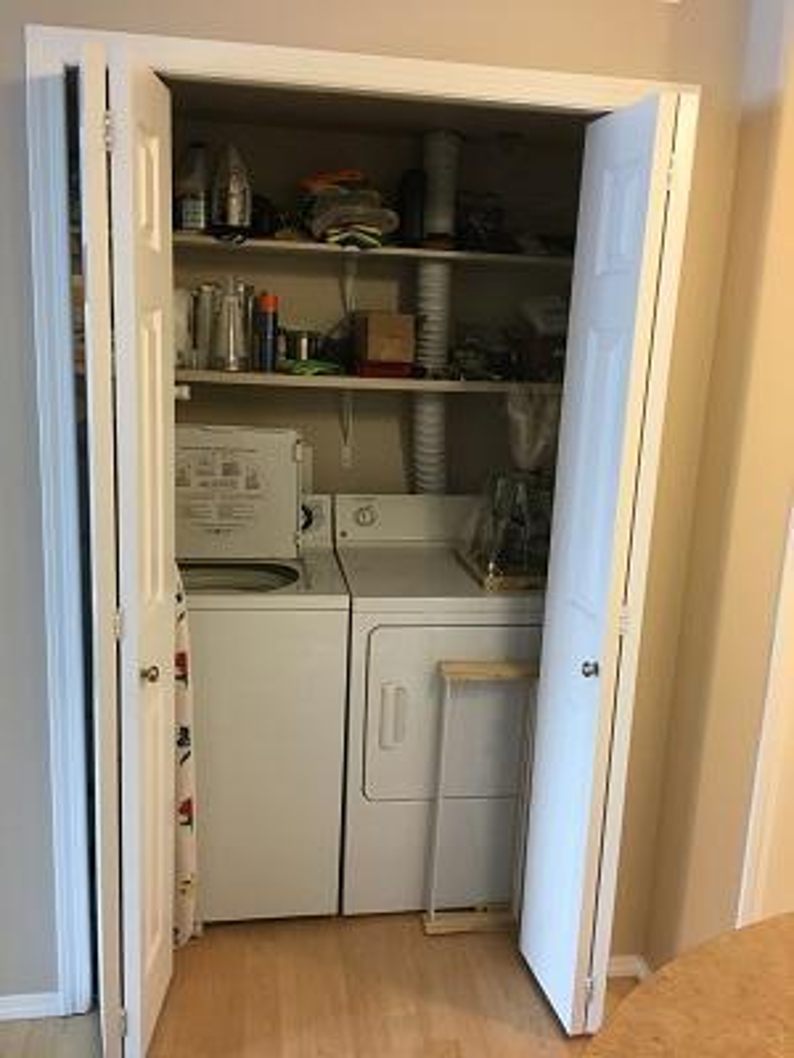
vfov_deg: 61.7
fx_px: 887
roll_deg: -1.1
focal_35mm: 29
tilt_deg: -11.6
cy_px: 529
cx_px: 397
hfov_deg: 48.2
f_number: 2.2
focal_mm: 4.15
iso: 100
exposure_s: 1/30
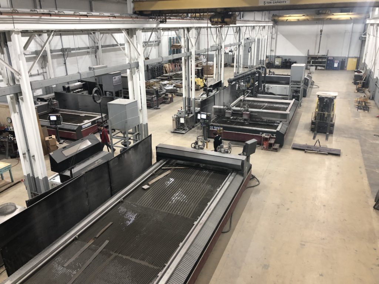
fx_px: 307
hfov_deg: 63.4
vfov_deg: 49.7
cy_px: 142
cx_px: 190
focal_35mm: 28
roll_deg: +1.5
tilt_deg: -21.1
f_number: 1.8
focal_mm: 4
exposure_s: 1/17
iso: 40
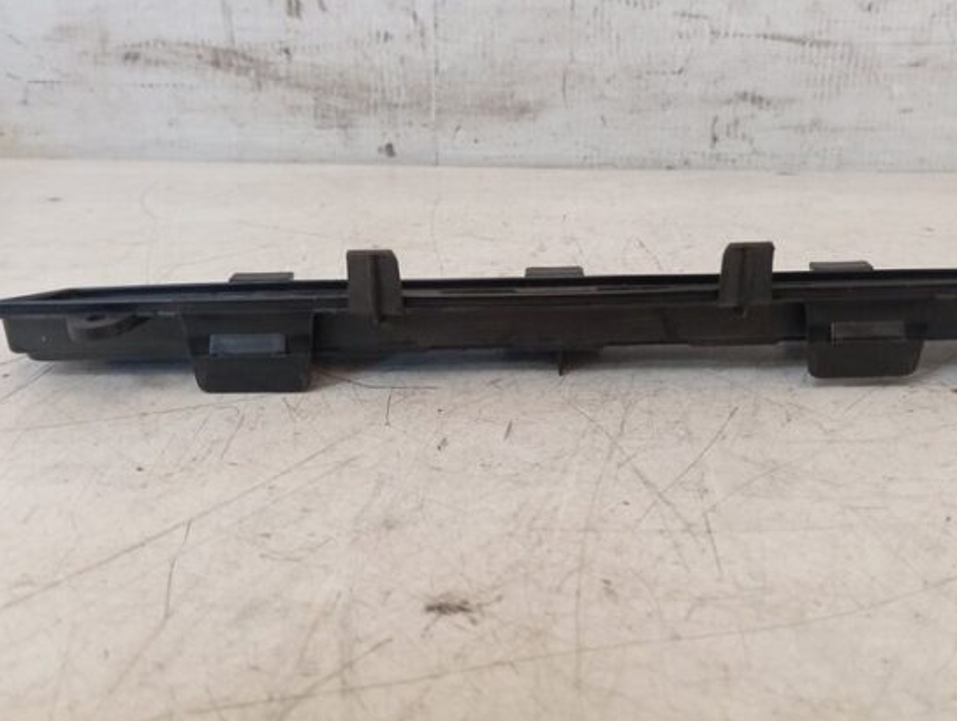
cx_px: 572
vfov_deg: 39.5
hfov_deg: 51.0
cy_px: 277
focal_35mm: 36
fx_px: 997
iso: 789
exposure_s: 1/33.3
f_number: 1.8
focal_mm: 4.22
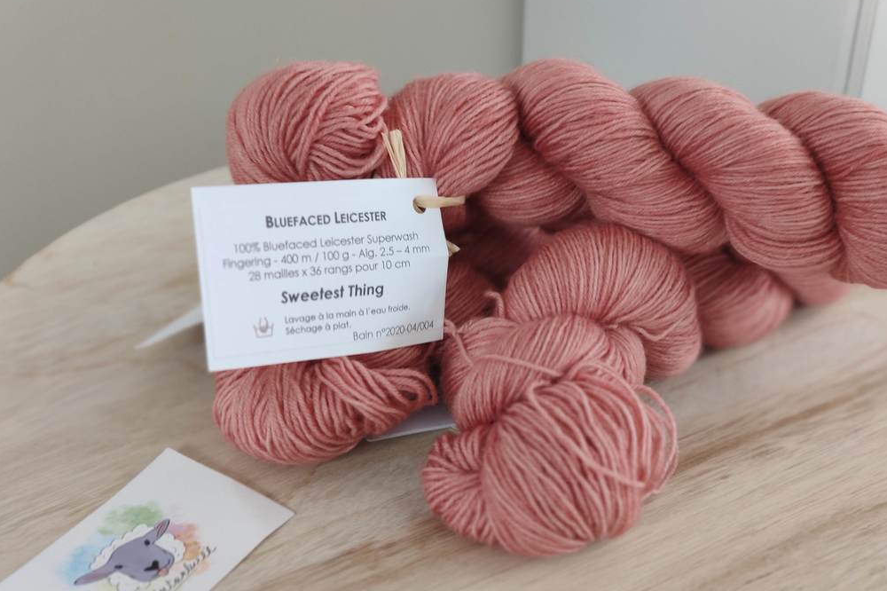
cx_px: 445
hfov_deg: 45.4
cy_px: 323
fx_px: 1059
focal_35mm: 43
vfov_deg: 31.1
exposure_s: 1/50
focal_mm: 8.16
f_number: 2
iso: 339
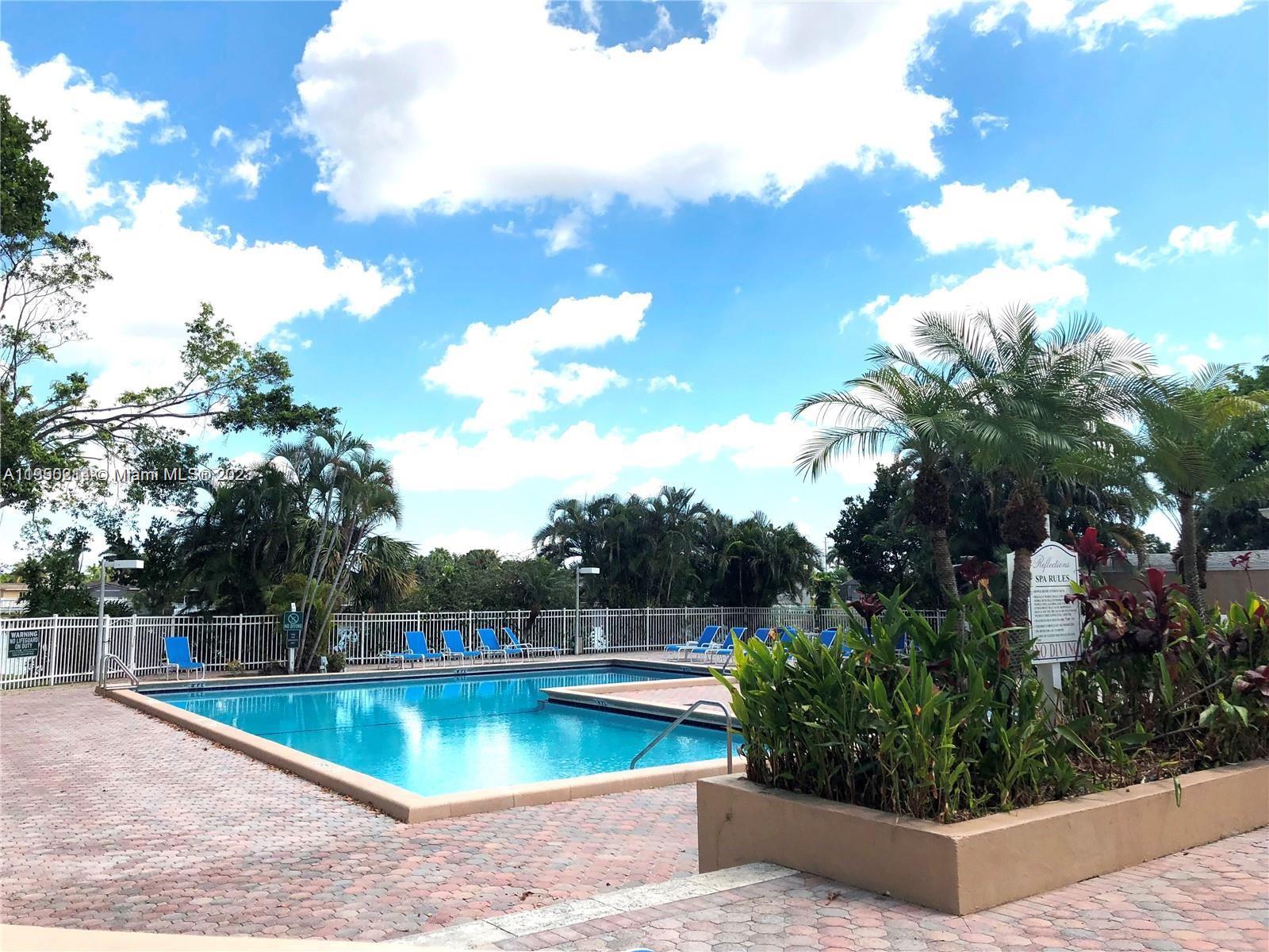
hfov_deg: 63.4
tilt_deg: +7.6
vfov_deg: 49.7
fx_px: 1026
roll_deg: +0.1
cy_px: 476
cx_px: 634
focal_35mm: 28
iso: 20
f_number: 1.8
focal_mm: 3.99
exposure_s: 1/3247
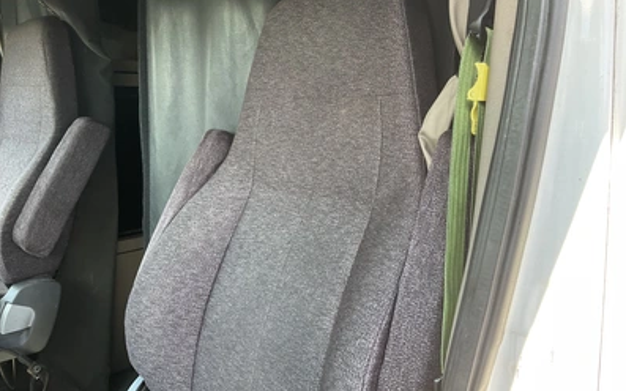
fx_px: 529
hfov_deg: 61.2
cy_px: 173
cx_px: 314
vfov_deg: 40.5
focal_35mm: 31
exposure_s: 1/122
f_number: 1.8
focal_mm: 3
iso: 50
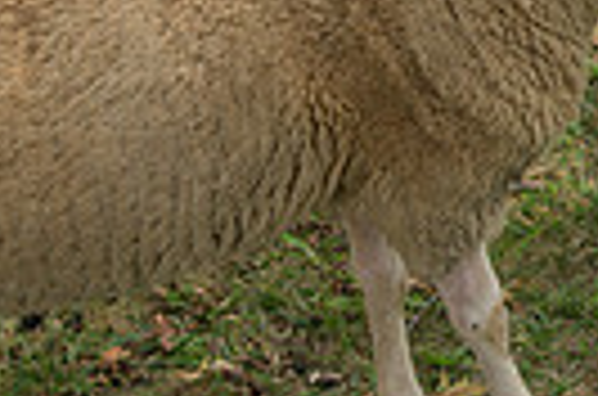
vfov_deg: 11.9
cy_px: -322
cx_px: 746
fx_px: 1740
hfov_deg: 18.3
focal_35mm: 105
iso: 100
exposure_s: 1/160
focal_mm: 24
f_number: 4
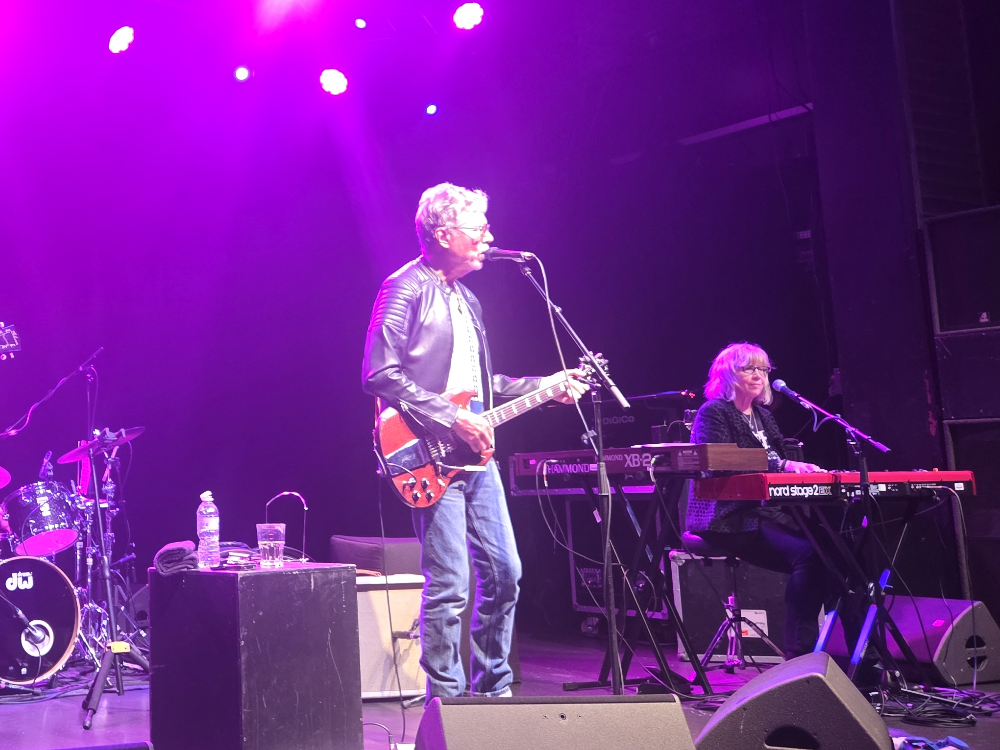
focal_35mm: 45
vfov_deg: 32.0
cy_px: 272
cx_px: 156
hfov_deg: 39.8
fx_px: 1300
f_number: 1.8
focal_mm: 5.4
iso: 320
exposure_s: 1/50
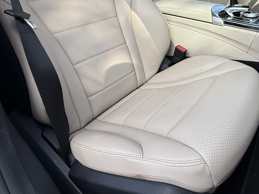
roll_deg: +2.4
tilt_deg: -10.3
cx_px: 210
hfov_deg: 56.8
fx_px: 217
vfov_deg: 42.4
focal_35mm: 29
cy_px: 5
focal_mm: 2.22
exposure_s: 1/602
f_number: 2.2
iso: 64
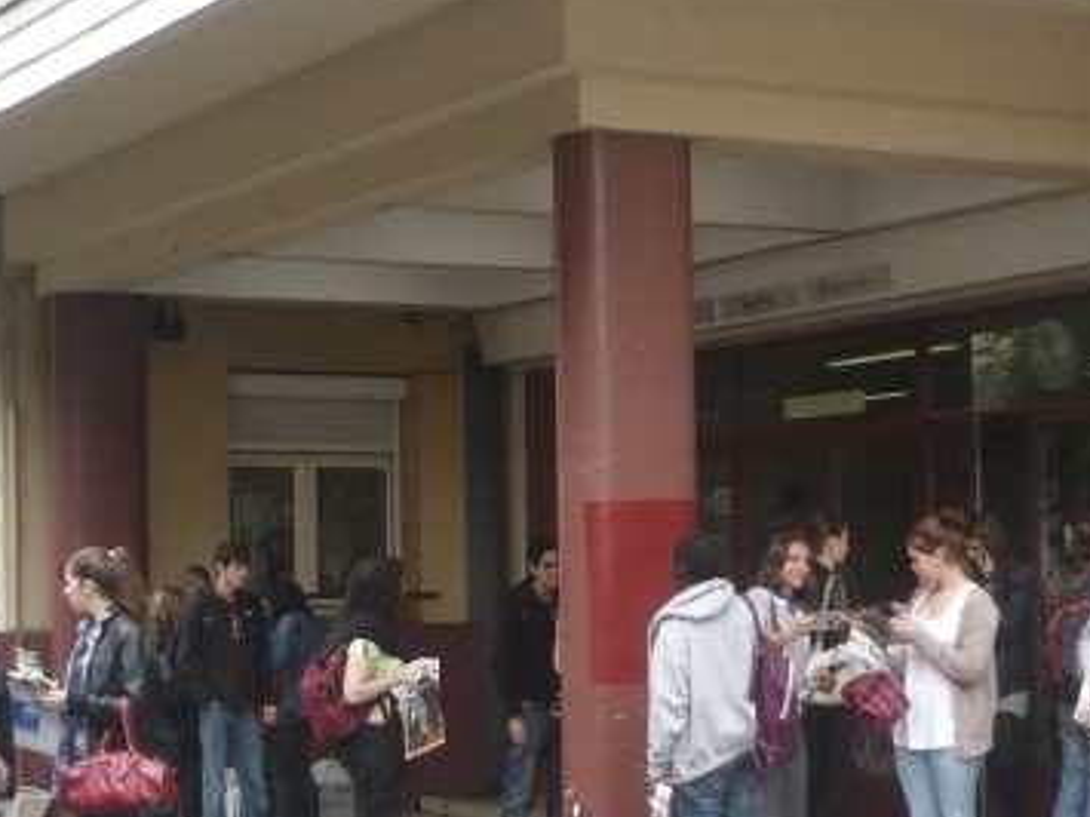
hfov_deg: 31.2
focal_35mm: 62
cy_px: 459
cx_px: 553
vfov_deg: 23.6
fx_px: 1952
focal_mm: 7.2
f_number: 3
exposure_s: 1/160
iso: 100
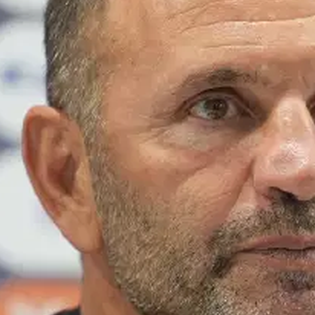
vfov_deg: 2.3
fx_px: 7783
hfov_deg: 2.3
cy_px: 251
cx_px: 318
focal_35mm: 756
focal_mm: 197
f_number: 2.8
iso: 2000
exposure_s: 1/160
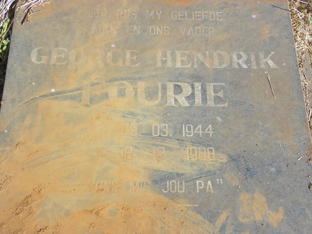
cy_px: 117
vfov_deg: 24.4
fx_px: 541
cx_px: 156
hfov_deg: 32.2
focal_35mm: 60
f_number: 4.5
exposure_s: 1/160
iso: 64
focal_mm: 10.7
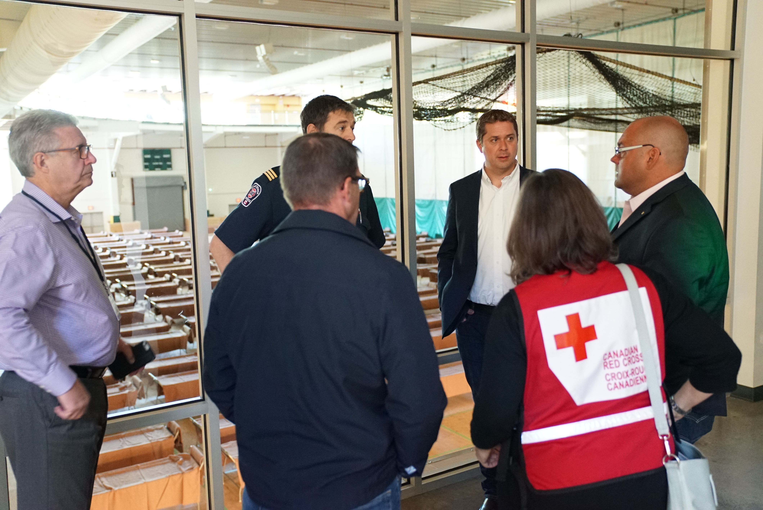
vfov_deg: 40.0
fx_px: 700
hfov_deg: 57.2
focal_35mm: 33
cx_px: 382
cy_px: 255
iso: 10000
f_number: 2.8
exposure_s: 1/60
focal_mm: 33
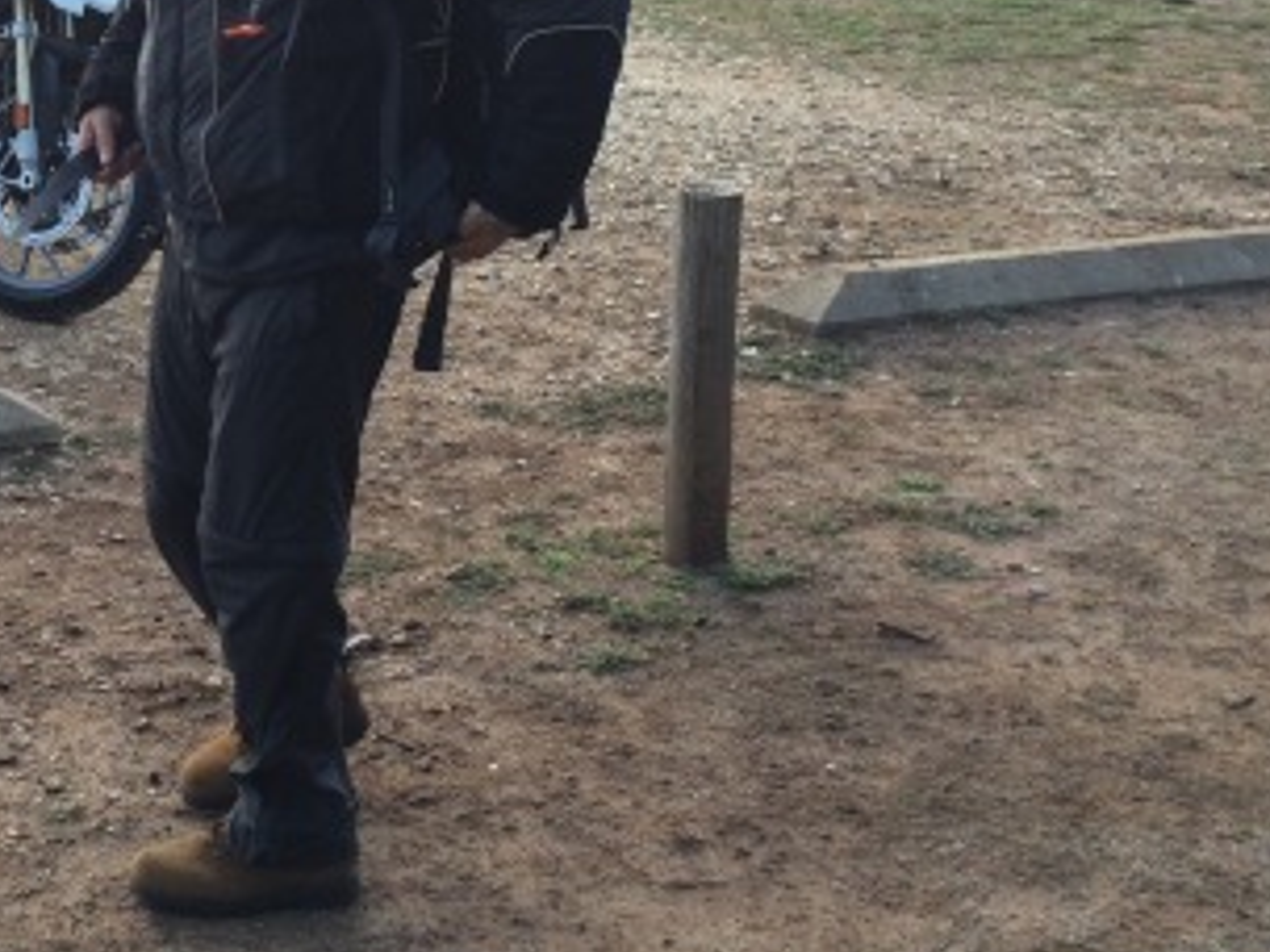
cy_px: 4
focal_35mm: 61
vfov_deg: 23.1
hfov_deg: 29.8
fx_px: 2238
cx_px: 29
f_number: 2.2
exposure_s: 1/120
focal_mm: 4.15
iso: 40
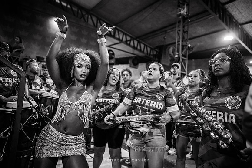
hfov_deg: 73.7
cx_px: 126
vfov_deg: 53.2
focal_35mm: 24
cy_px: 84
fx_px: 168
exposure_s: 1/320
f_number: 1.8
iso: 1600
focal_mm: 24
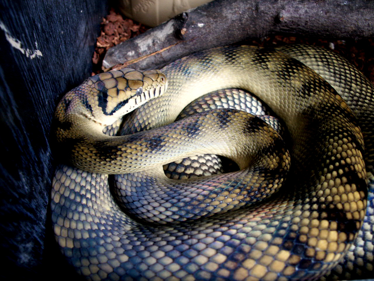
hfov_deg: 63.4
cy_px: 140
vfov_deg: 49.7
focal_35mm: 28
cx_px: 187
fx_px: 303
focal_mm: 7.21
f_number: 2.8
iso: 200
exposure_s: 1/15
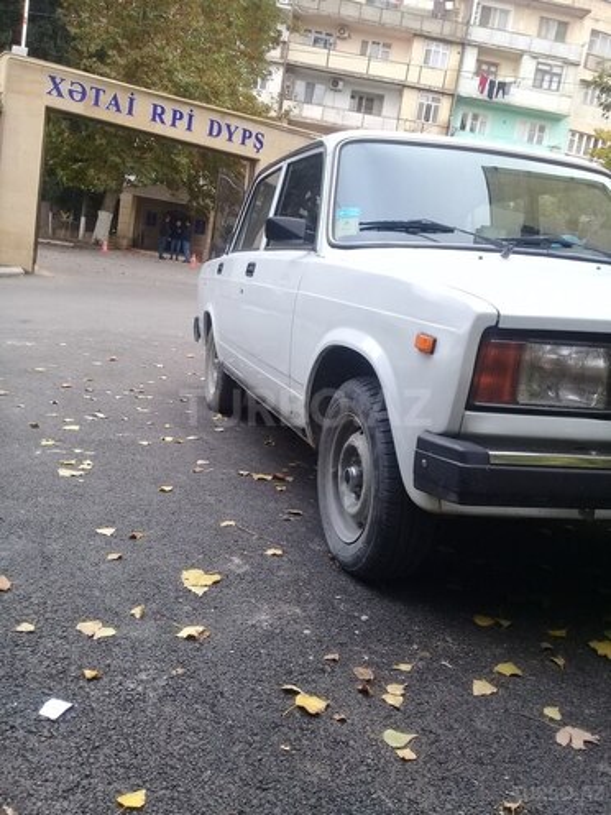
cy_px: 408
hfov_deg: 45.4
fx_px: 730
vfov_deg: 58.4
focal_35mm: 31
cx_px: 306
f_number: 2.2
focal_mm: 3.3
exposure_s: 1/101
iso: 50
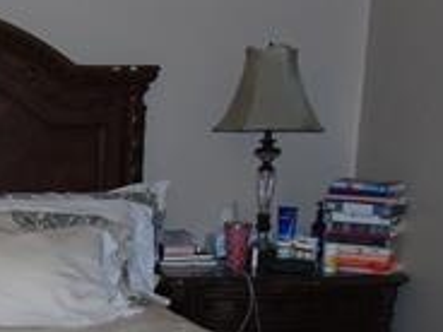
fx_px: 1113
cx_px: -104
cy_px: 372
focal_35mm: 87
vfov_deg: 16.4
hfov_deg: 20.8
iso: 200
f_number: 3.4
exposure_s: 1/30
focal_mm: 4.4
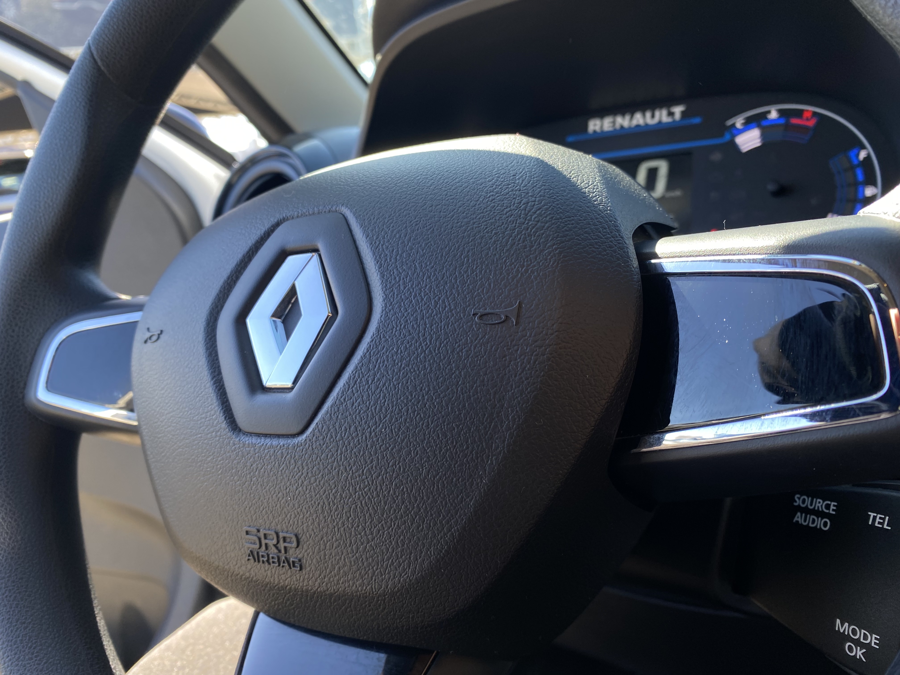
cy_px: 338
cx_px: 450
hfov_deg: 67.3
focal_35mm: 26
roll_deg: +6.6
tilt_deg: -13.0
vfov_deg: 53.1
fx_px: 676
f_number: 1.8
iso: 40
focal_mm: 4.25
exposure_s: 1/122
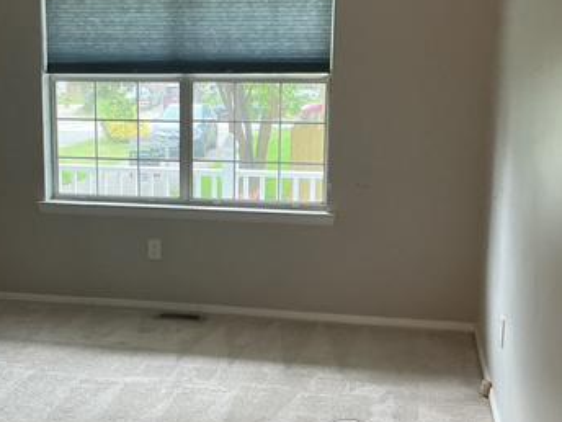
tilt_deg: -12.0
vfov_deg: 27.0
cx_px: 216
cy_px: 236
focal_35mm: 54
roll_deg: -0.8
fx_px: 877
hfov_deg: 35.4
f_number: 1.8
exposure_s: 1/60
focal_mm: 3
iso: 200
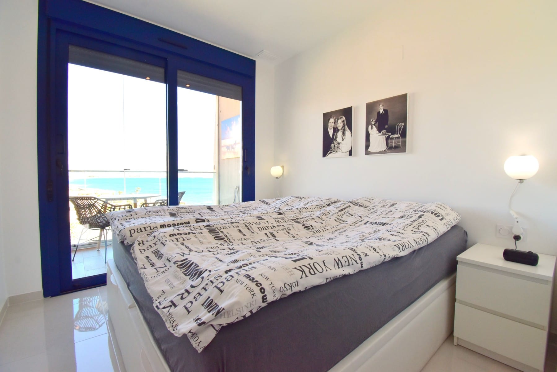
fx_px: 232
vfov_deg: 77.4
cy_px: 186
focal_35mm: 15
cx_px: 278
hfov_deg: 100.4
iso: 400
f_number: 9
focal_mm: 10
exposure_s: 1/125
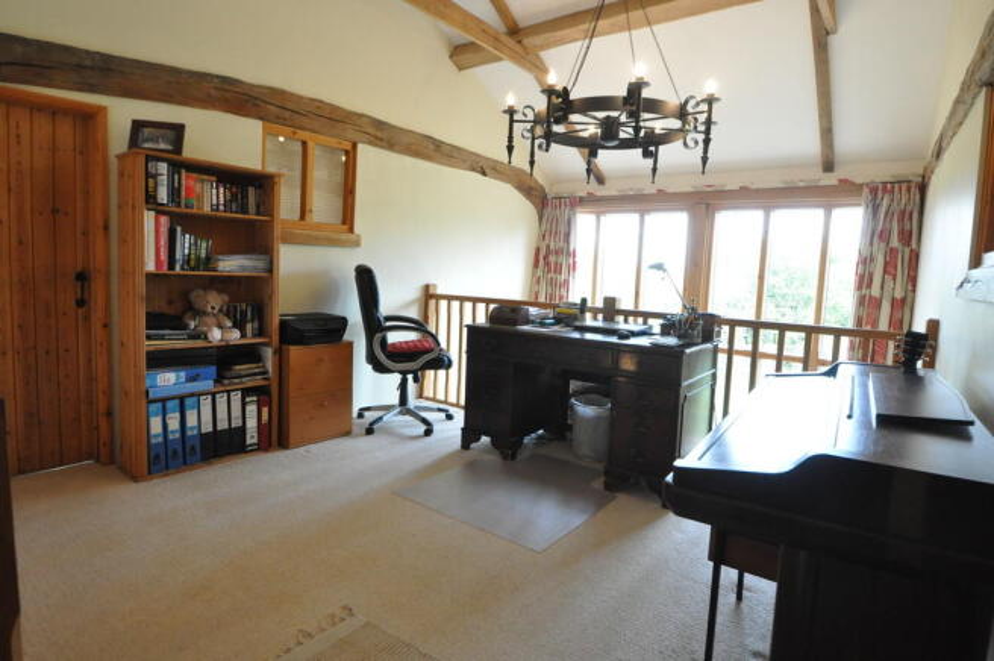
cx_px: 497
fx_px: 538
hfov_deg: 85.5
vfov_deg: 63.1
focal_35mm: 20
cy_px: 330
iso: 2000
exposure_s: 1/100
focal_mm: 13
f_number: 5.6
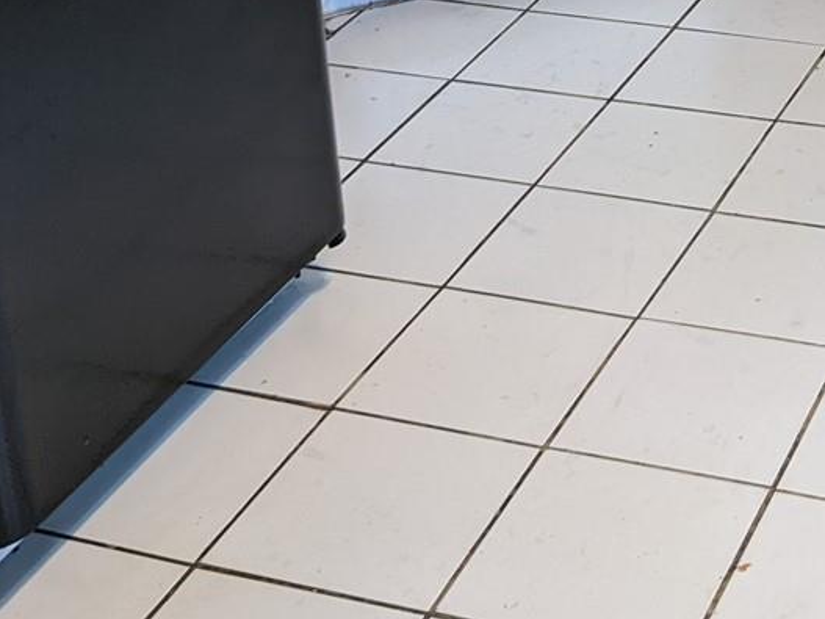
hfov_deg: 22.8
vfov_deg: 16.6
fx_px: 1954
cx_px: 850
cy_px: -270
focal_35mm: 82
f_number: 1.73
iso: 150
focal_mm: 4.38
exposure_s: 1/24
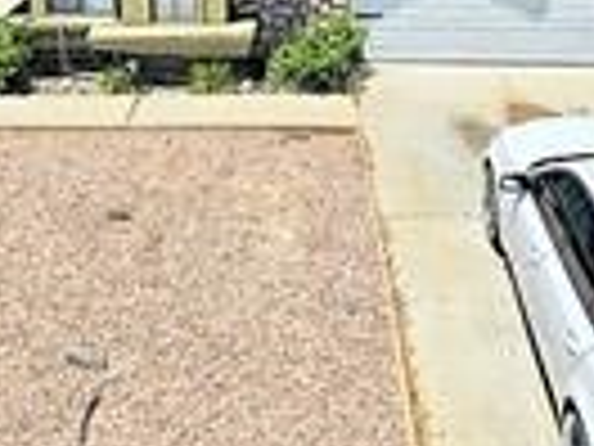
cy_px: -113
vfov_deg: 21.6
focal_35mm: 62
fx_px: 1064
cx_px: 286
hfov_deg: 31.2
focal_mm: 8.67
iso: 270
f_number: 1.8
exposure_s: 1/8000
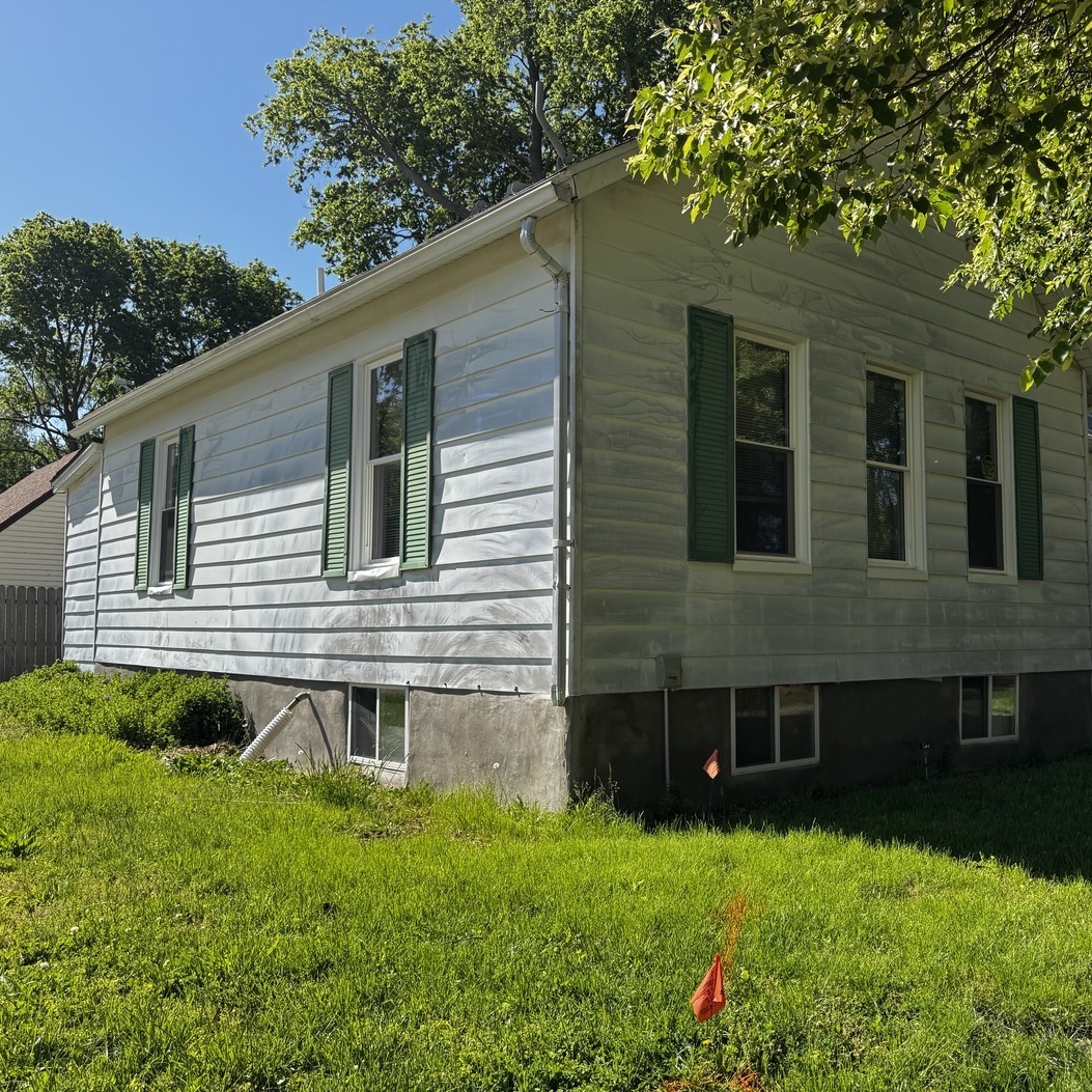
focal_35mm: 29
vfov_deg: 55.6
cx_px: 676
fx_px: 1035
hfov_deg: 55.0
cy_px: 557
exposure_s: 1/2252
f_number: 1.78
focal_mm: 6.76
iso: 80
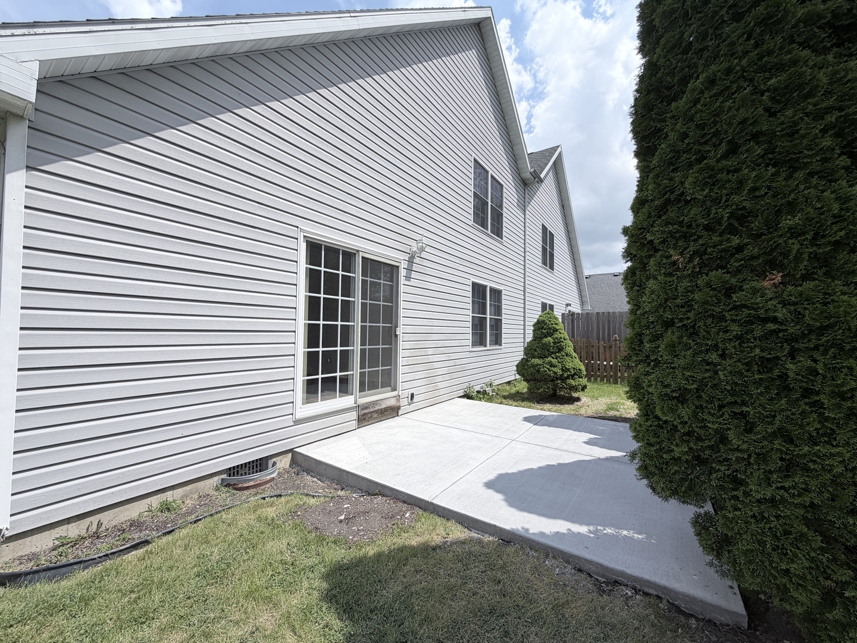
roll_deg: -0.2
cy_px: 322
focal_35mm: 14
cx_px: 428
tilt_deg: +2.0
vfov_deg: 85.7
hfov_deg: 102.1
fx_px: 347
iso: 20
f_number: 2.2
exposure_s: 1/1431
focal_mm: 2.22
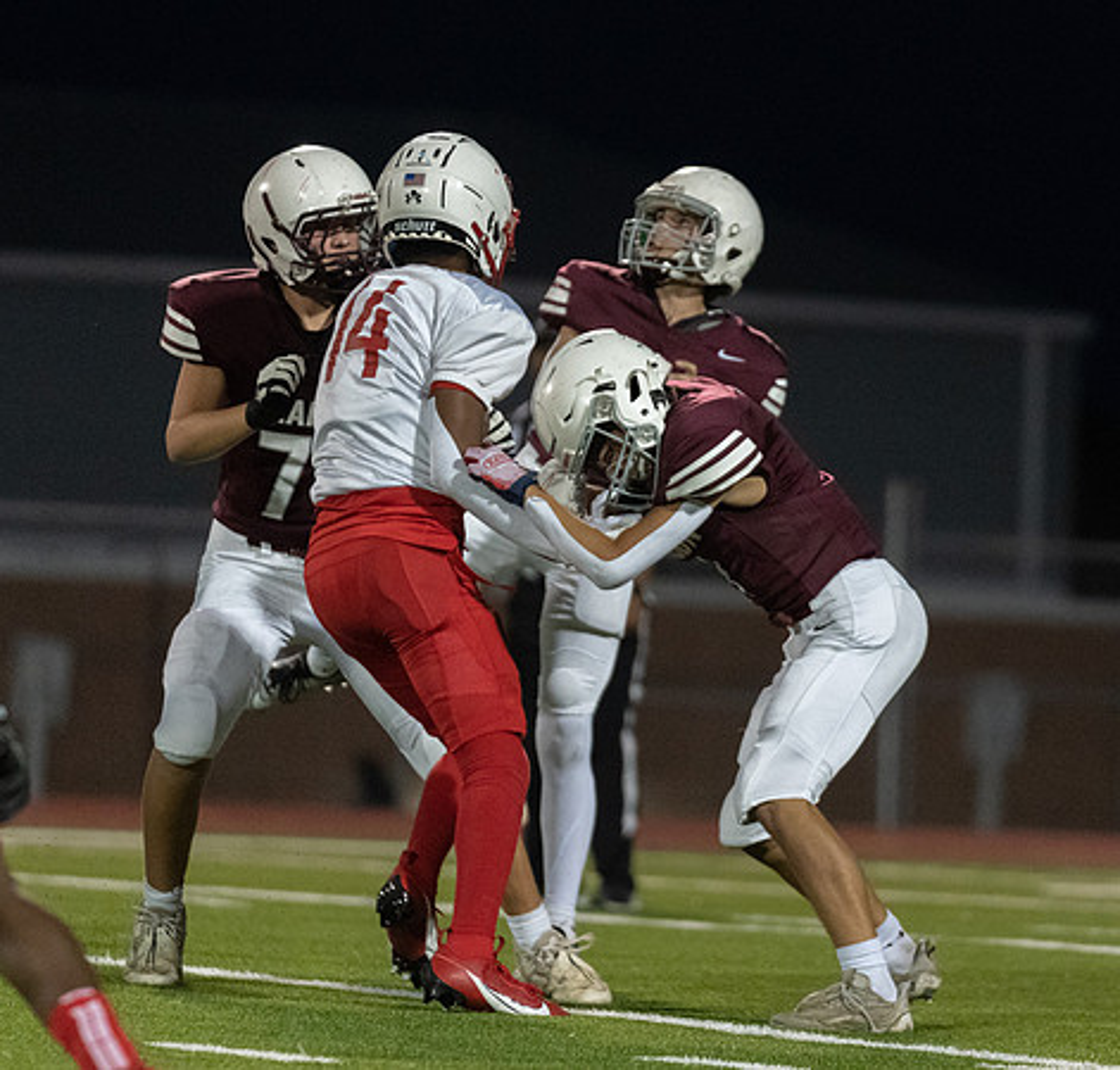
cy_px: 459
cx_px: 689
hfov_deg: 4.9
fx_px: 13101
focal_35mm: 366
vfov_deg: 4.7
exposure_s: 1/1250
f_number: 2.8
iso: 5000
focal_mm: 200
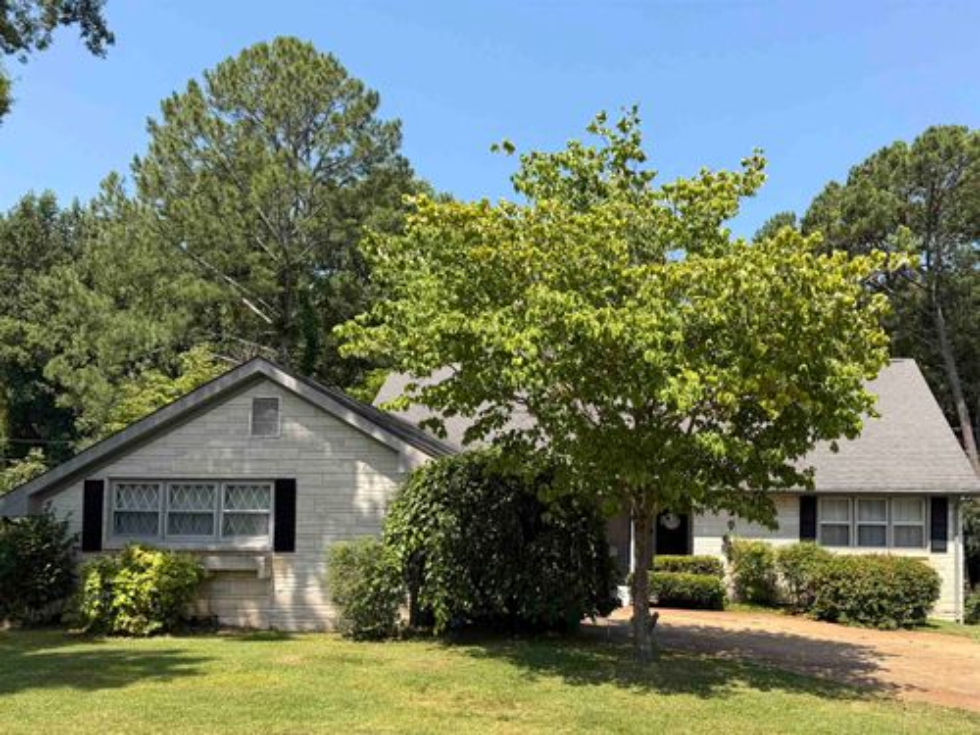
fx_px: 679
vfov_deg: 56.8
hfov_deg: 71.6
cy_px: 368
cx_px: 490
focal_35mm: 24
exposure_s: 1/2445
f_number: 1.78
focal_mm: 6.76
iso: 80
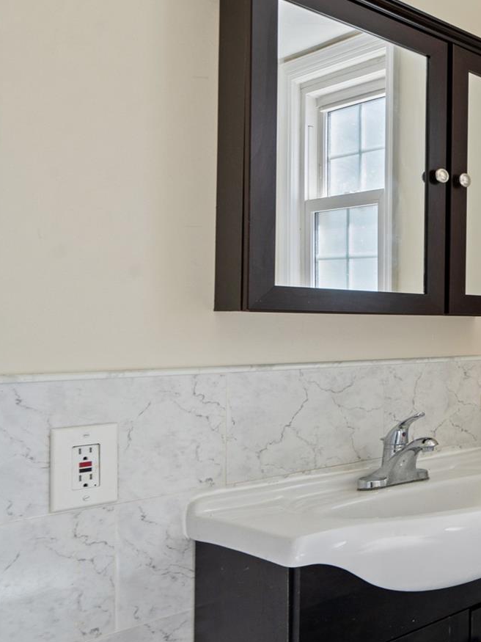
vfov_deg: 51.3
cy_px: 347
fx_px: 667
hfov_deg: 28.0
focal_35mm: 36
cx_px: 707
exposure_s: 1/10
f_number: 8
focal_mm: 16
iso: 125
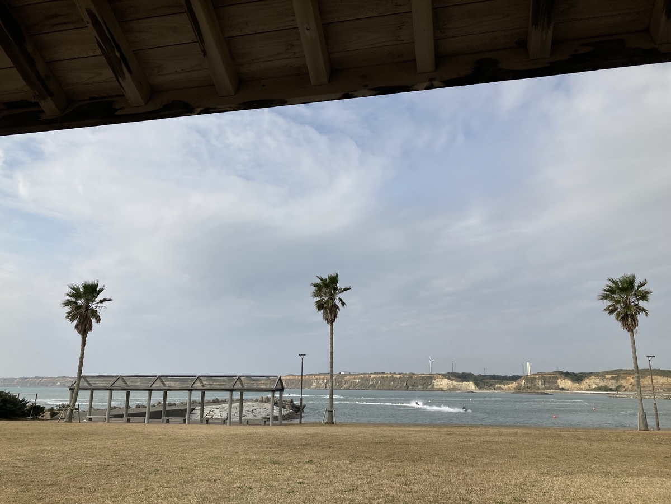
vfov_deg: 49.7
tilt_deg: +15.2
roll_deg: -2.1
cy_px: 252
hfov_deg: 63.4
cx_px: 336
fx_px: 543
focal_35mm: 28
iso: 25
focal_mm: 3.99
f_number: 1.8
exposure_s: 1/3690
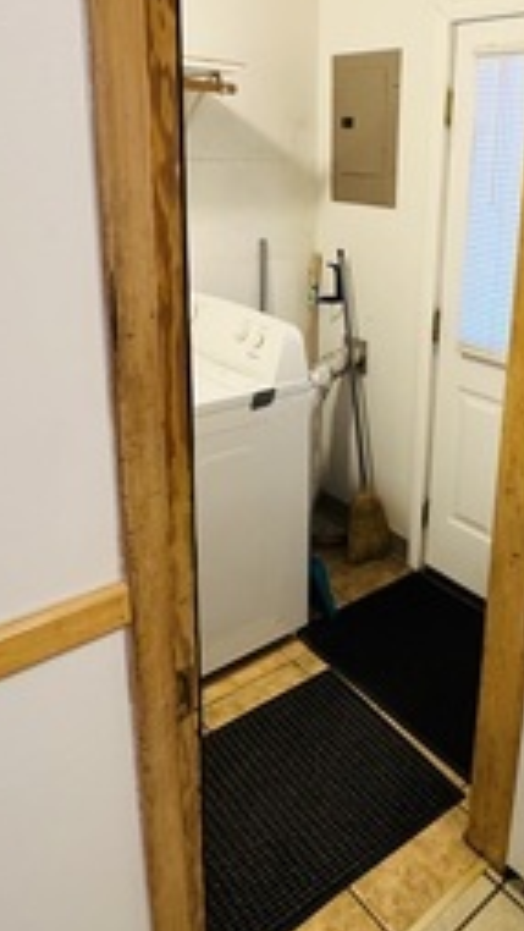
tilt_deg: -14.0
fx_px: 741
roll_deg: -3.8
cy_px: 356
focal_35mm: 30
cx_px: 401
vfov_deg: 63.5
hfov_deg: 37.9
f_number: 2.2
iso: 320
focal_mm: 2.22
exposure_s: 1/60
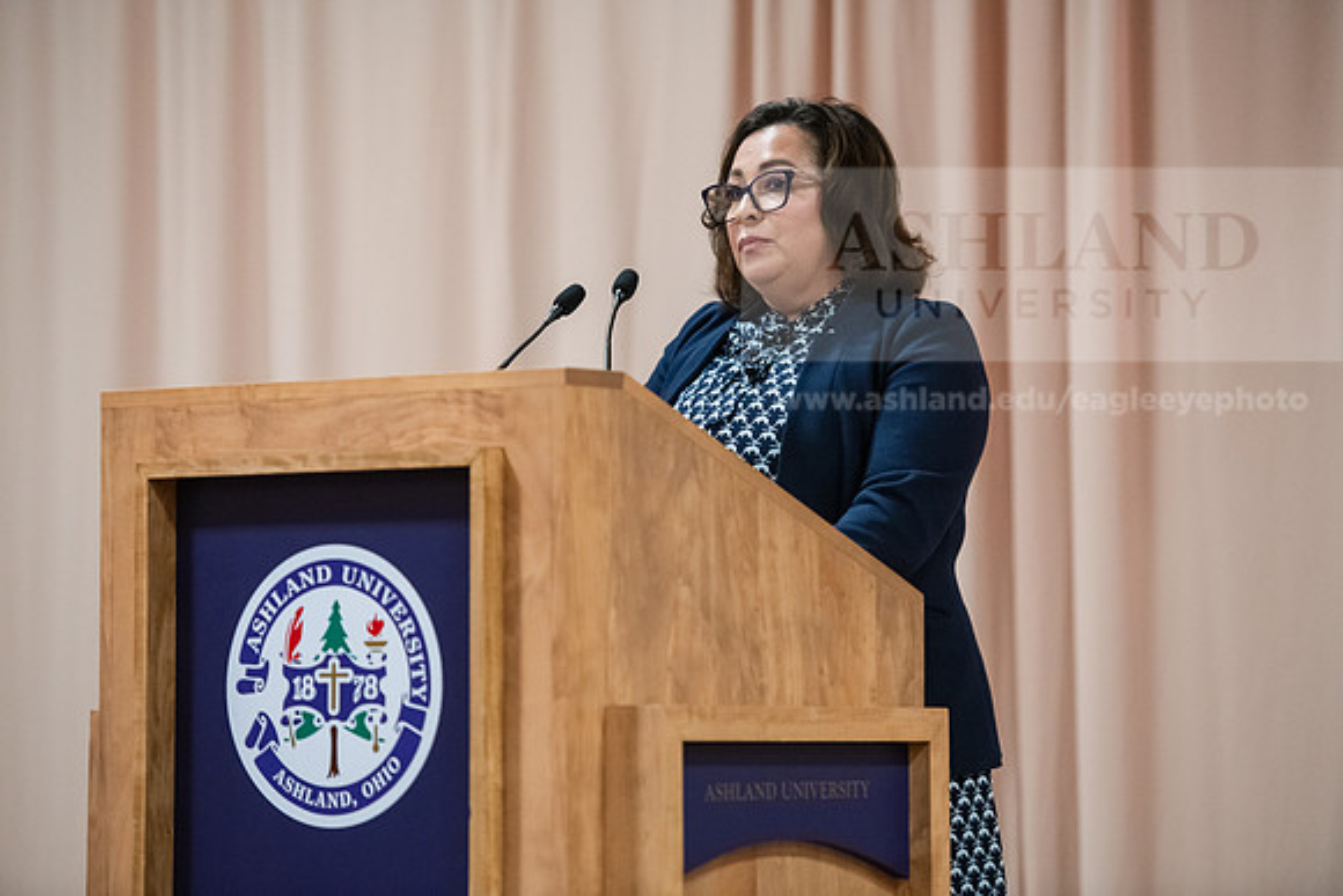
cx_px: 672
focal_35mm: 150
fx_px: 5597
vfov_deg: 9.2
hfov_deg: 13.7
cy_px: 448
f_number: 3.2
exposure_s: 1/200
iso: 4000
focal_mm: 150
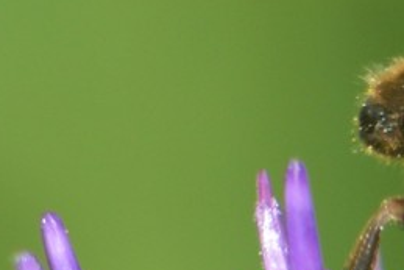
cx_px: 580
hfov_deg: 1.9
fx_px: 12486
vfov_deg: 1.2
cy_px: 169
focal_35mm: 1112
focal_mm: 200
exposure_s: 1/500
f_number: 5.6
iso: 220
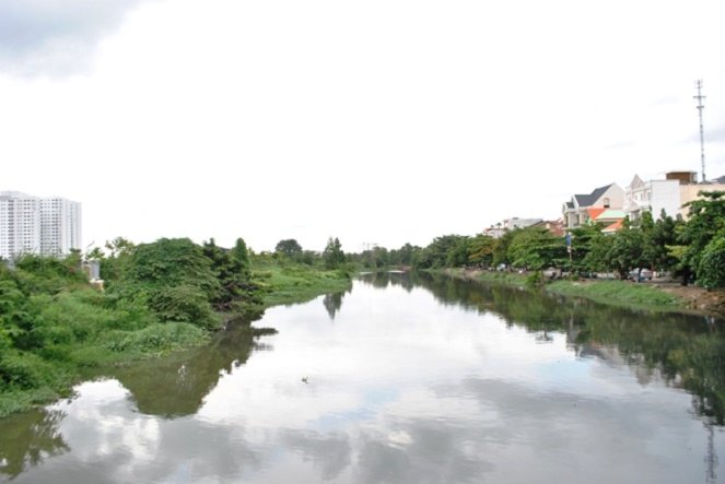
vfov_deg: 48.0
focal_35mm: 27
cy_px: 242
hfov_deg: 67.3
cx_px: 362
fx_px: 544
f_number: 5
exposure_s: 1/200
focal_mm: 18
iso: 200
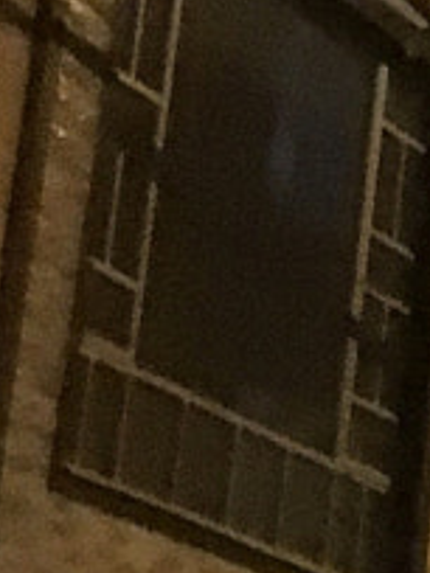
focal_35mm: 227
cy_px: -45
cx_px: 1327
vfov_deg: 8.7
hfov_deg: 6.0
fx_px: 3760
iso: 1000
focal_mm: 4.15
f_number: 2.2
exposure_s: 1/15
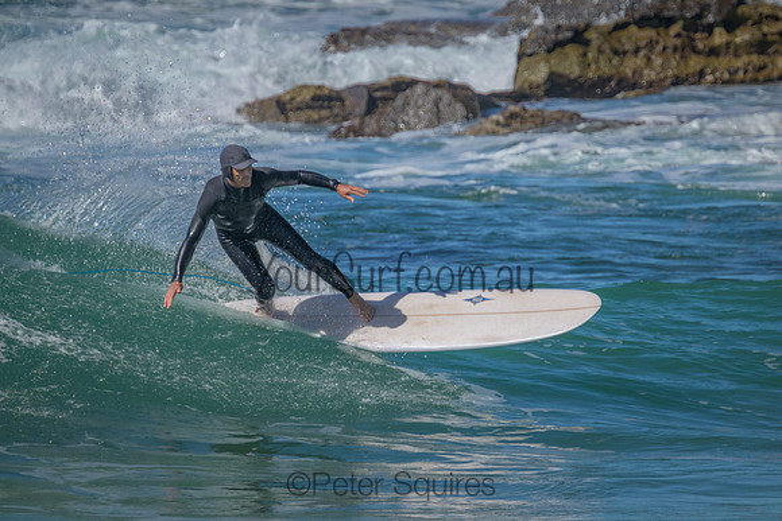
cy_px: 260
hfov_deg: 2.6
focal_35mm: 800
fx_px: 17381
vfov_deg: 1.7
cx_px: 391
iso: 2000
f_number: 11
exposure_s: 1/2000
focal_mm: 800
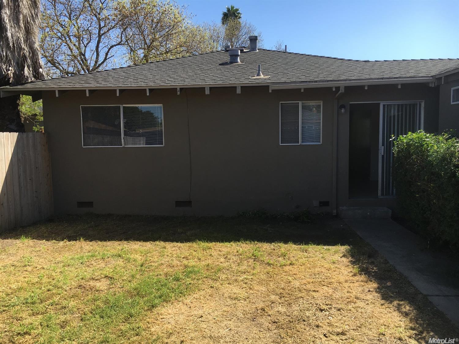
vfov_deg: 48.2
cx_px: 230
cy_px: 172
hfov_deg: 61.7
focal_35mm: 29
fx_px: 384
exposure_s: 1/818
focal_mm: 4.15
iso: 25
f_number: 2.2
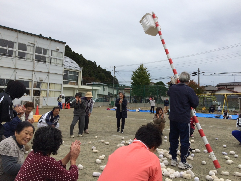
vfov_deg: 48.2
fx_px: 202
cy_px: 90
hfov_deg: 61.7
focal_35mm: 29
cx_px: 120
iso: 32
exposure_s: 1/1953
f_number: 2.2
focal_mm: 4.15
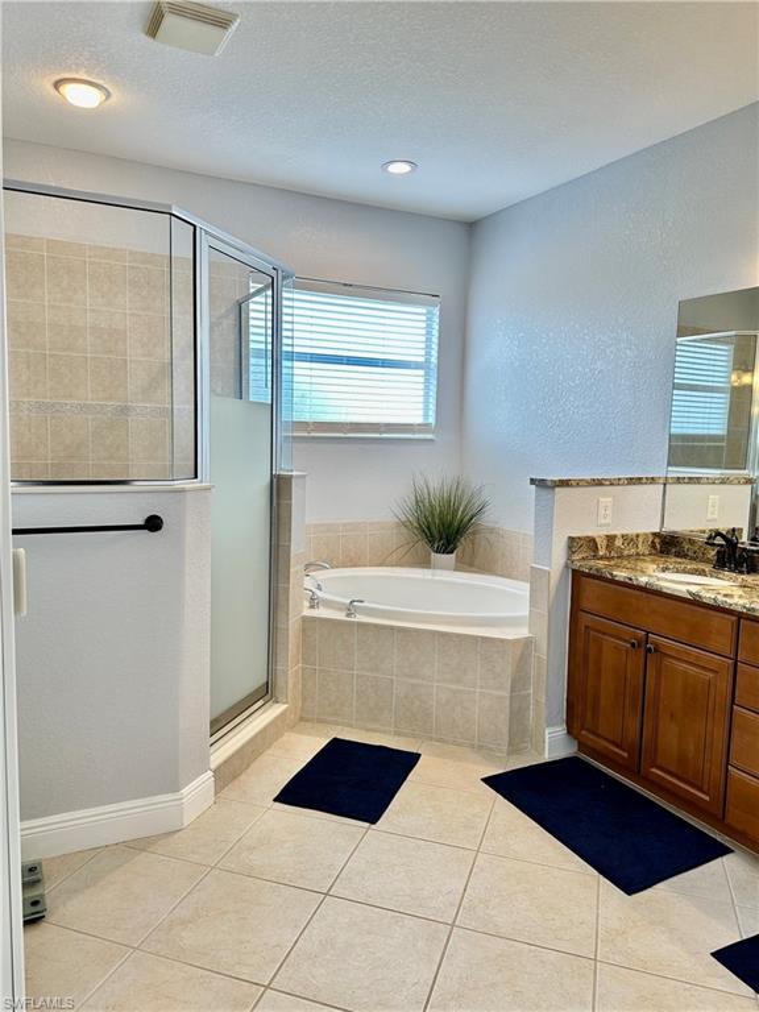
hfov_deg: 56.8
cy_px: 506
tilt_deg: -5.1
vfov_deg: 71.6
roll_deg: -3.5
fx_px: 702
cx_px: 380
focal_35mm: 24
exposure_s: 1/60
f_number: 1.78
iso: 125
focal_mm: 6.86
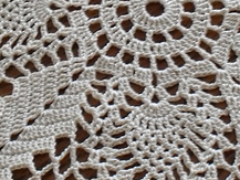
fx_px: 715
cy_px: 63
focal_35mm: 103
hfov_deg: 19.0
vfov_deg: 14.4
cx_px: 144
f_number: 3.2
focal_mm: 6.3
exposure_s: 1/15
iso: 320
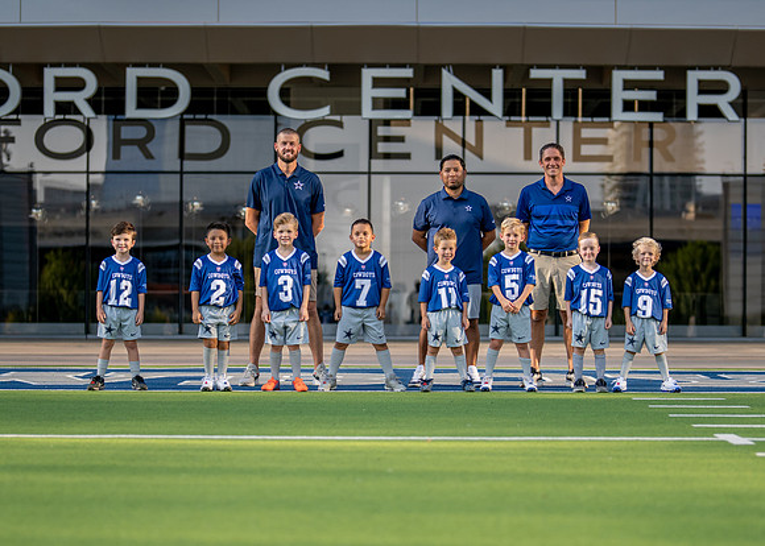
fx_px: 2025
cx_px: 400
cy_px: 322
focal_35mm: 93
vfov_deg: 15.4
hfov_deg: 21.4
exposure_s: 1/3200
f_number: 1.2
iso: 125
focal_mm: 50
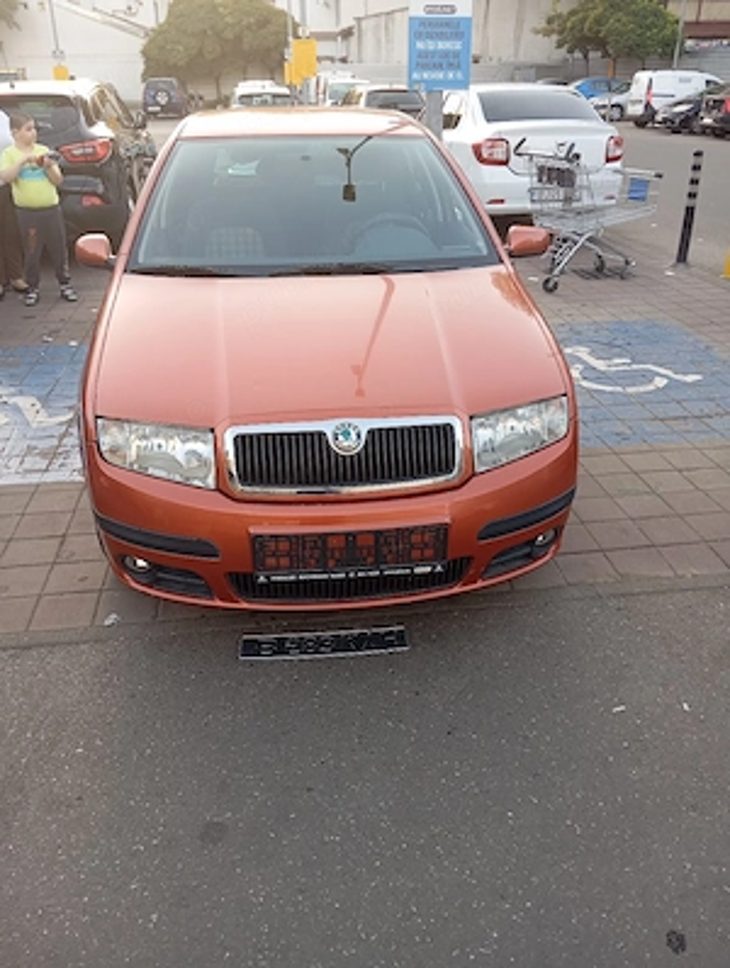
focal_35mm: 28
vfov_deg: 63.4
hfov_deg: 49.9
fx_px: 785
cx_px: 365
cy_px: 484
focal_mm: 4.22
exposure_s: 1/100
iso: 279
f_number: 1.8
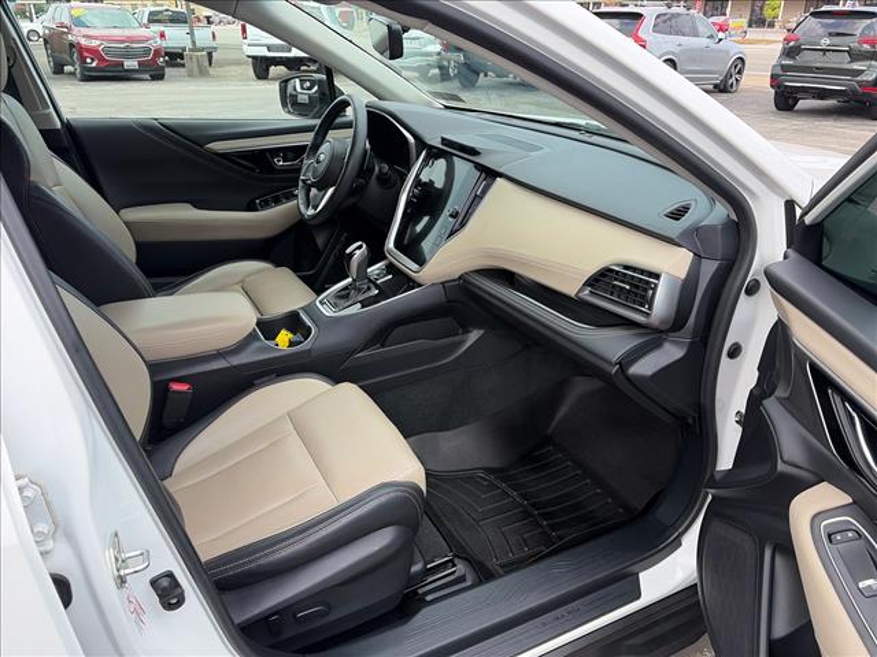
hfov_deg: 67.3
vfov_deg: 53.1
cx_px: 438
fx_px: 659
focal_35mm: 26
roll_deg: +2.2
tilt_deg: -25.7
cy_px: 328
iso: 64
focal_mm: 5.96
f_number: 1.6
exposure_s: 1/667
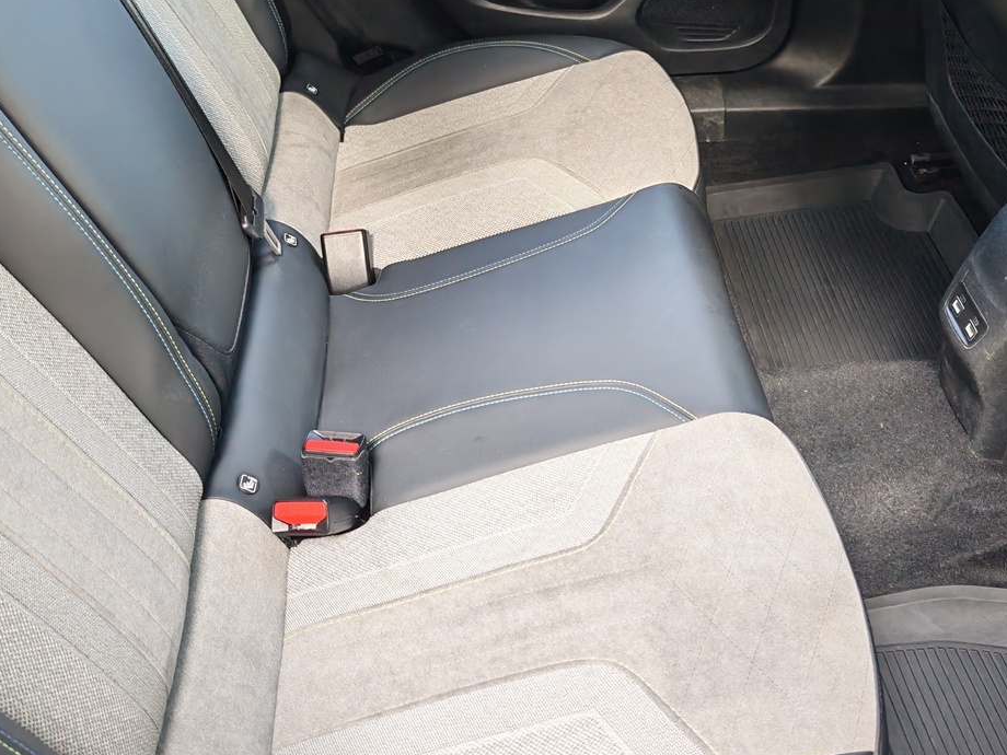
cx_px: 591
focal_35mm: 40
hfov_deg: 46.6
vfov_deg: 35.6
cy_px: 247
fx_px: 1164
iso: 160
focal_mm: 6.55
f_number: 1.6
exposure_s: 1/33
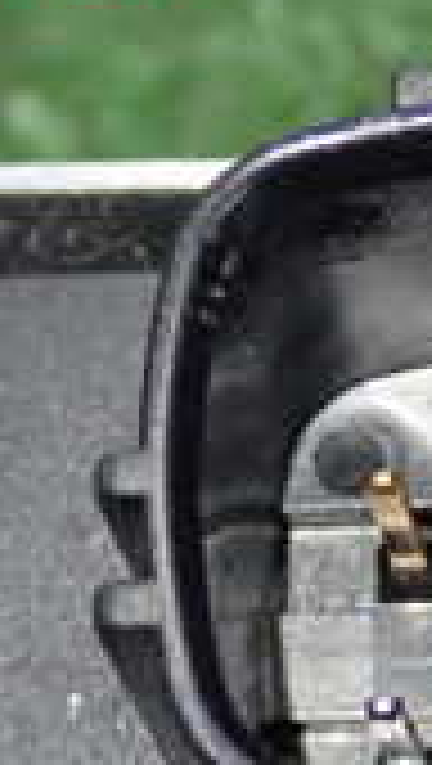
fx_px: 5218
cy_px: 914
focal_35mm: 257
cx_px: 698
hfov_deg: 4.7
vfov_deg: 8.3
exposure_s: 1/40
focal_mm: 11.88
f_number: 3.8
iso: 800
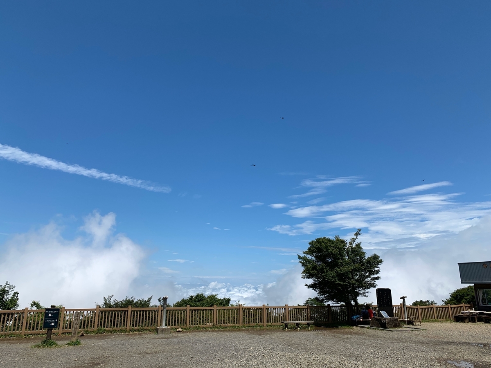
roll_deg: -0.9
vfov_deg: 53.1
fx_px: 369
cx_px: 246
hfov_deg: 67.3
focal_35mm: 26
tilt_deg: +16.4
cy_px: 184
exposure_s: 1/3937
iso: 25
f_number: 1.8
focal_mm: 4.25
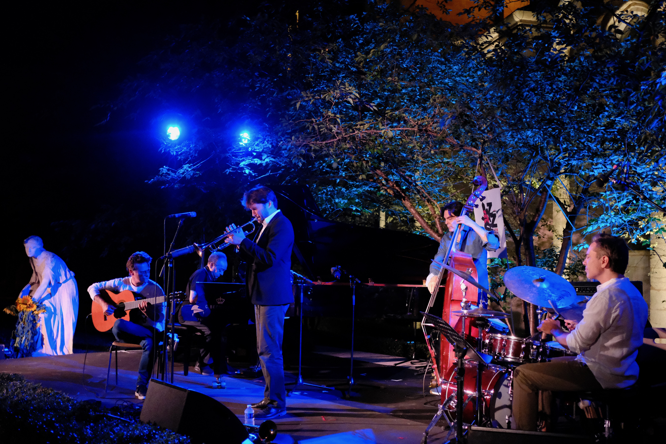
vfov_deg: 37.9
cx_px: 333
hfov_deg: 54.4
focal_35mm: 35
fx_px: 647
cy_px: 222
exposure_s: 1/250
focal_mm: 23
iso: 8000
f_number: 2.2
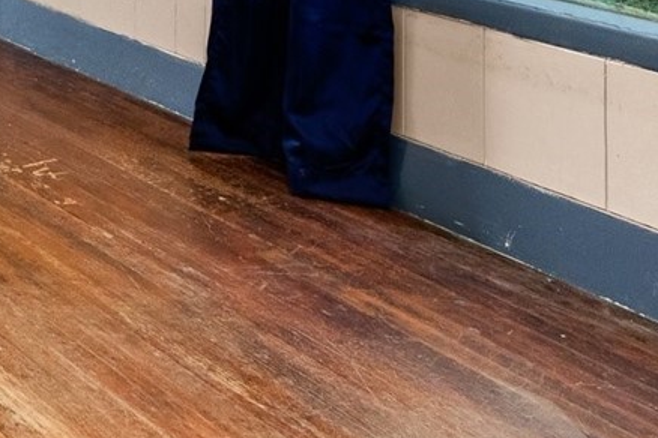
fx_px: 1133
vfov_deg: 18.2
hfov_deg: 23.2
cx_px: -419
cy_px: -308
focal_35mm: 62
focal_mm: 16
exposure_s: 1/3
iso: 500
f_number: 8
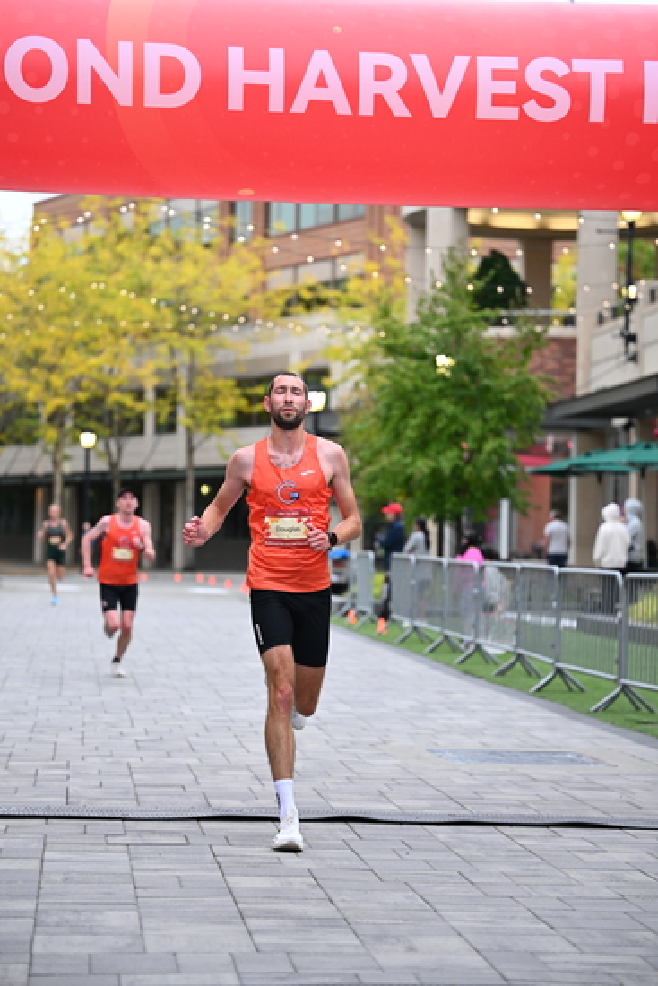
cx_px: 329
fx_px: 2384
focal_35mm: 87
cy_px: 493
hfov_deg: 15.7
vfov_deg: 23.4
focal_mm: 87
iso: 1600
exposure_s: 1/1000
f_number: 2.8
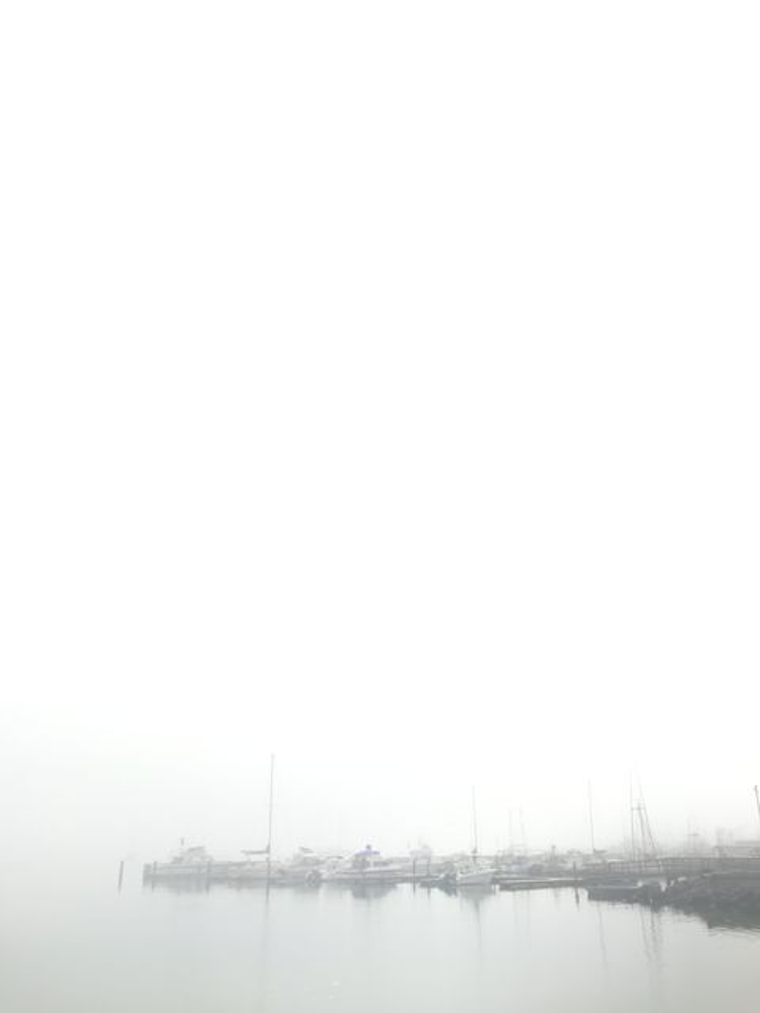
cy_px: 506
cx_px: 380
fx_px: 849
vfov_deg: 61.7
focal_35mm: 29
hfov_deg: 48.2
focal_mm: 4.15
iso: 25
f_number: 2.2
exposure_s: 1/1083
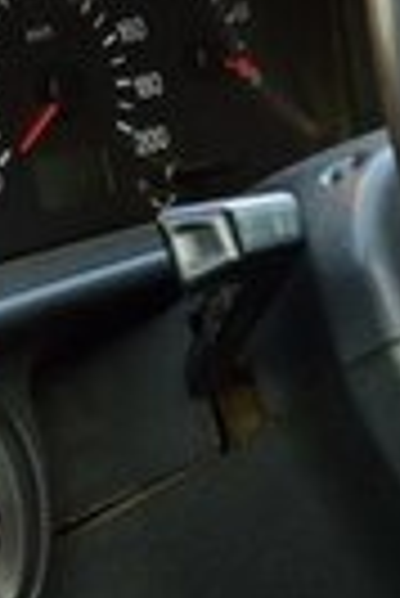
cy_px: 85
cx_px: 984
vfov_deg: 4.0
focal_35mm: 521
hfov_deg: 2.6
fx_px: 8660
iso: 800
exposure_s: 1/80
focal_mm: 70
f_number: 7.1
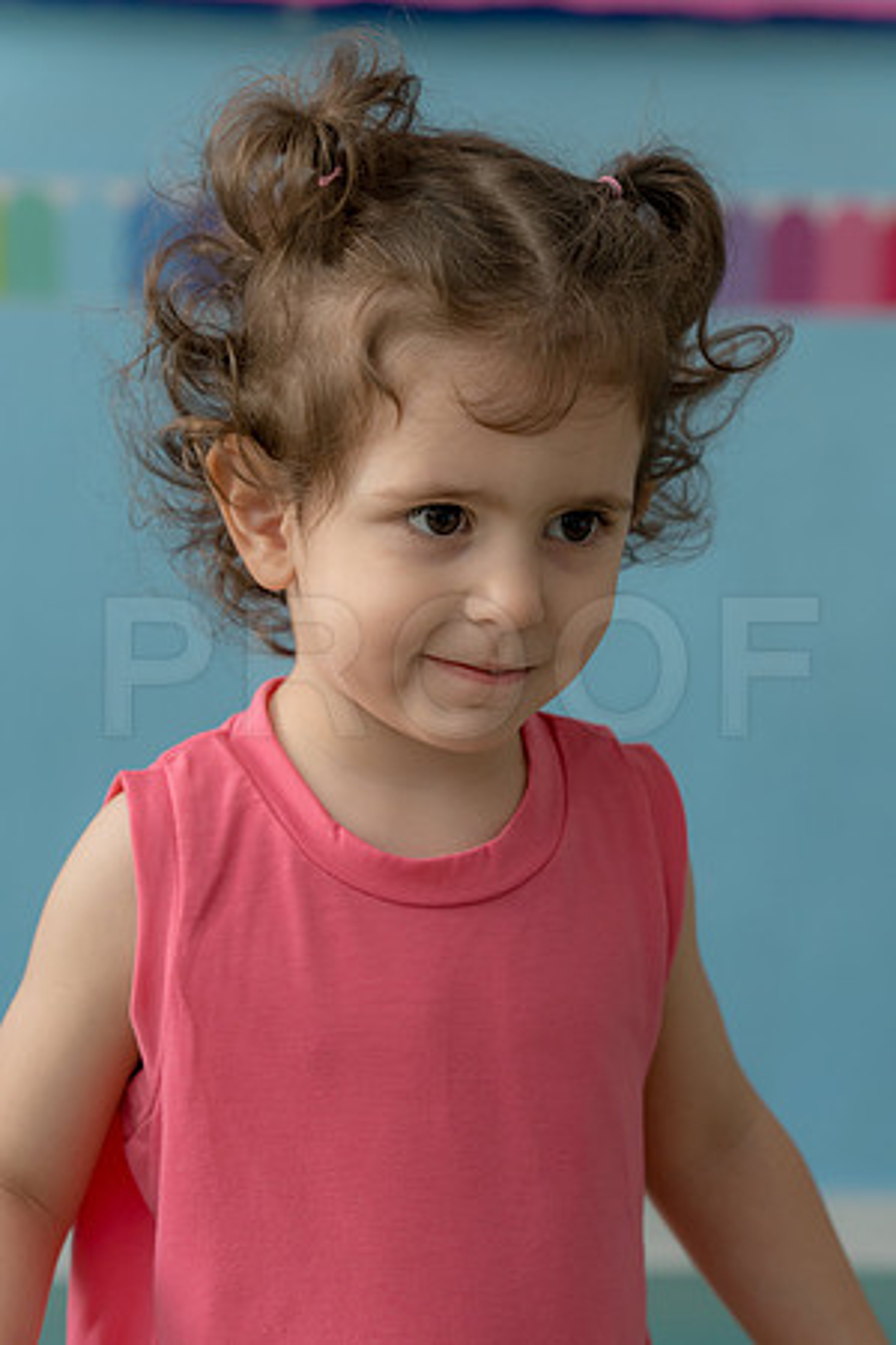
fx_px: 3882
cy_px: 672
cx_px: 448
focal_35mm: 104
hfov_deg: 13.2
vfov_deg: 19.6
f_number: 5.6
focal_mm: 104
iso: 1600
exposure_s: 1/160
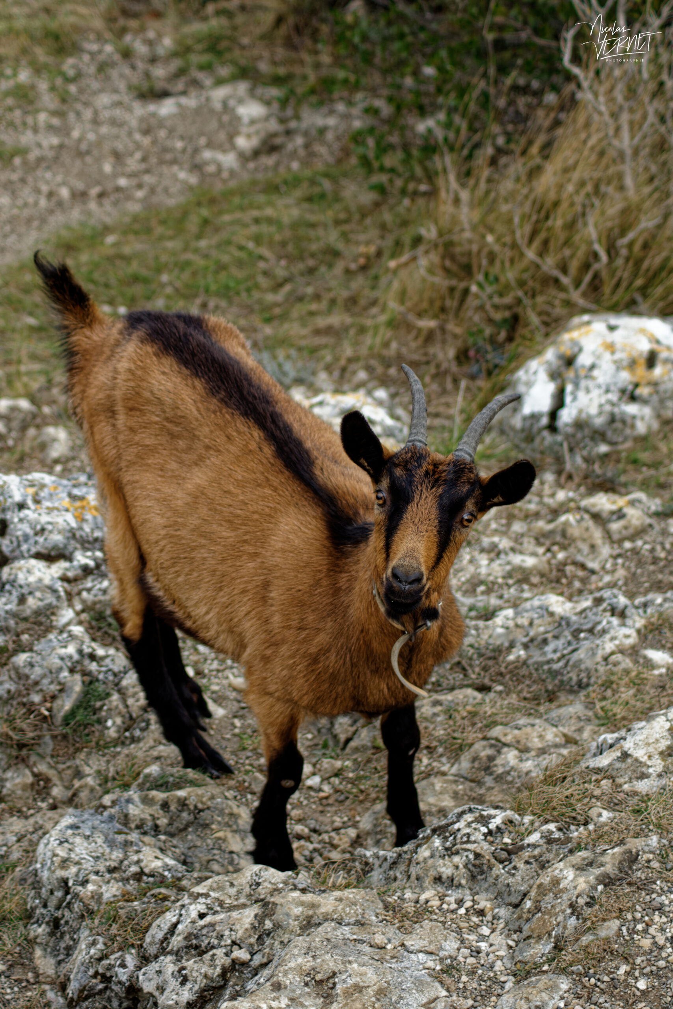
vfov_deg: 19.5
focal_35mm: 105
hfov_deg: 13.0
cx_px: 336
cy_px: 504
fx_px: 2944
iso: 800
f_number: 5.6
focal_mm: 70
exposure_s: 1/500
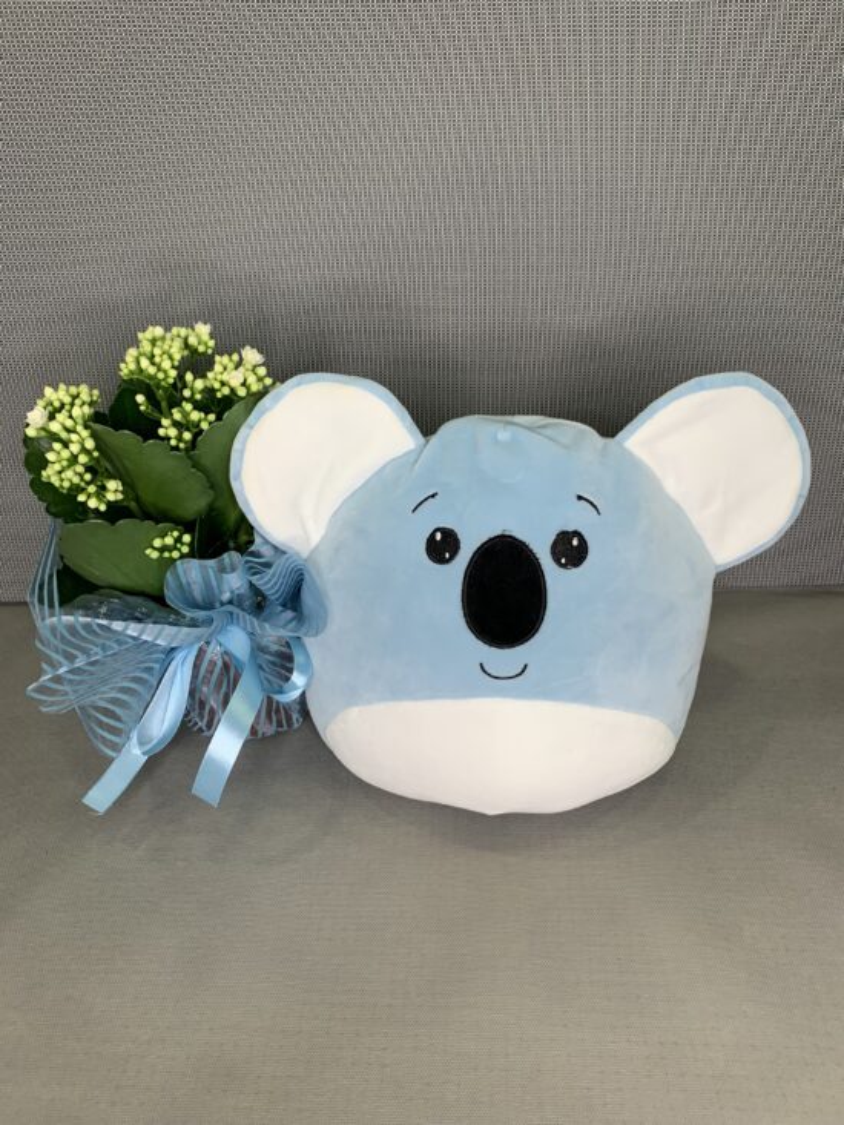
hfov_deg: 53.1
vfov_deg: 67.3
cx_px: 422
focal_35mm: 26
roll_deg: +4.1
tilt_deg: -31.3
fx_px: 845
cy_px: 562
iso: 64
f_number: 1.8
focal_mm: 4.25
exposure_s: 1/100
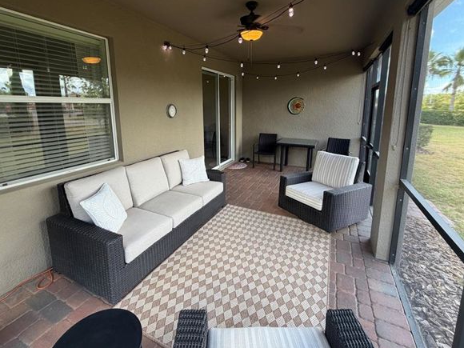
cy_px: 145
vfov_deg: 74.2
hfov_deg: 91.0
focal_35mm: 17
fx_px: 228
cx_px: 224
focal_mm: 2.22
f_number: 2.2
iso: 125
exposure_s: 1/121
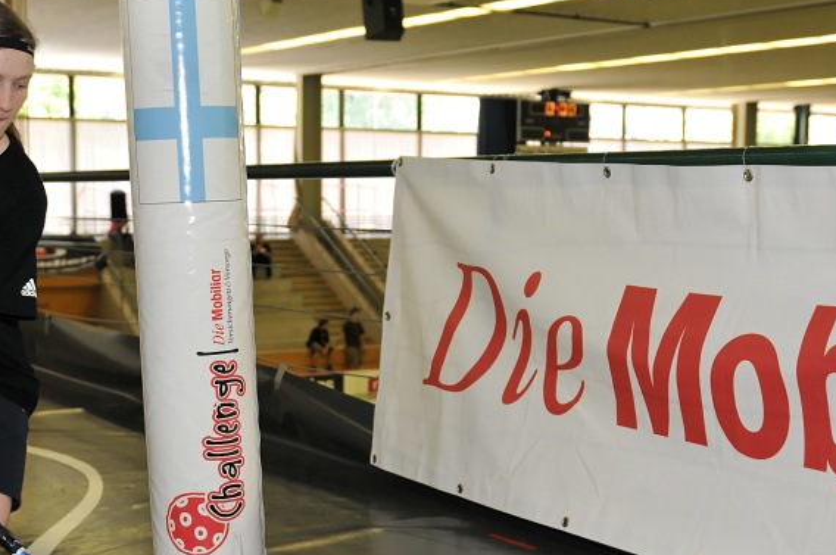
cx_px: 380
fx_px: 1438
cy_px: 374
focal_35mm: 62
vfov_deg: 21.8
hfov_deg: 32.4
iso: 400
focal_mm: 26
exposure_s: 1/125
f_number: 2.8
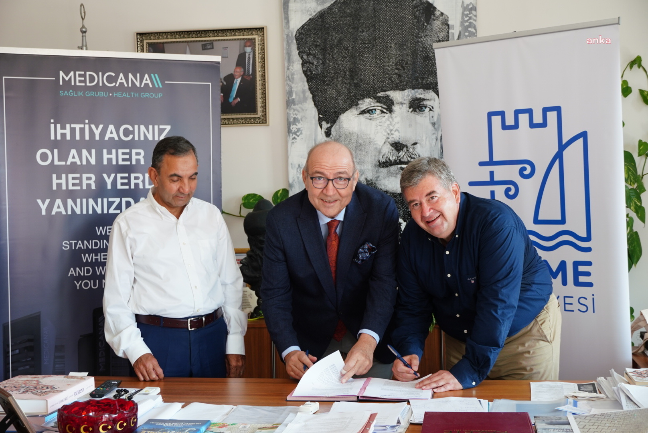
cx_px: 324
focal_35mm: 51
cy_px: 216
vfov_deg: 26.5
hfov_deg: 38.9
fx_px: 919
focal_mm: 34
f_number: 4.5
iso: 320
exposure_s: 1/60
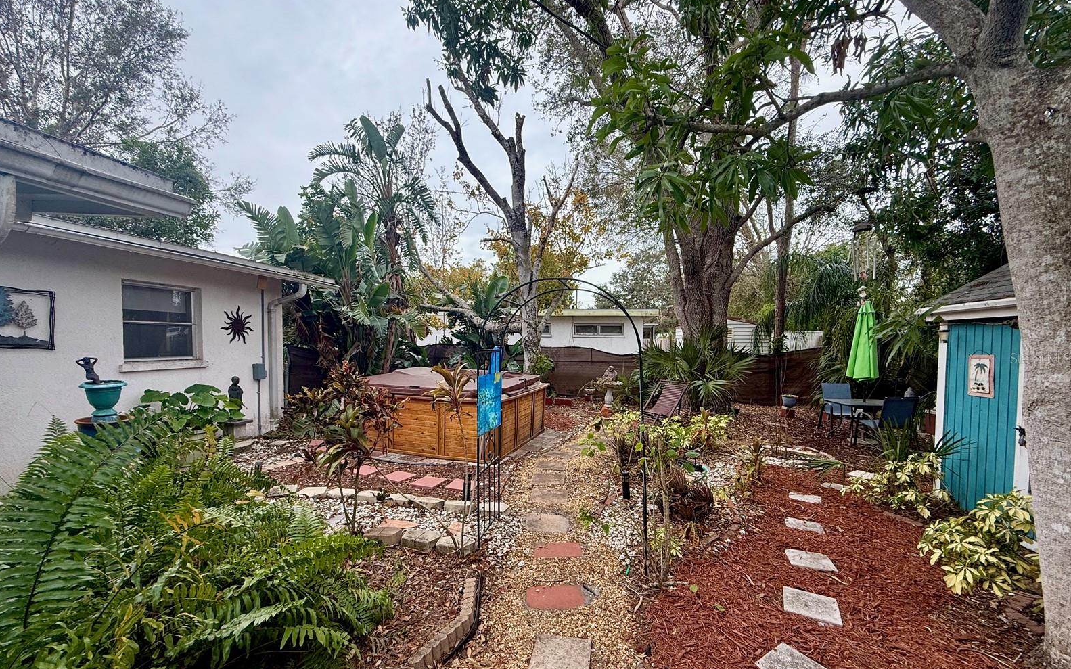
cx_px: 532
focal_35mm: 15
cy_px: 358
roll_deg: +0.0
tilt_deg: -2.1
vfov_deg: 74.7
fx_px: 438
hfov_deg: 101.5
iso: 64
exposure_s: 1/254
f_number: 2.2
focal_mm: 2.22
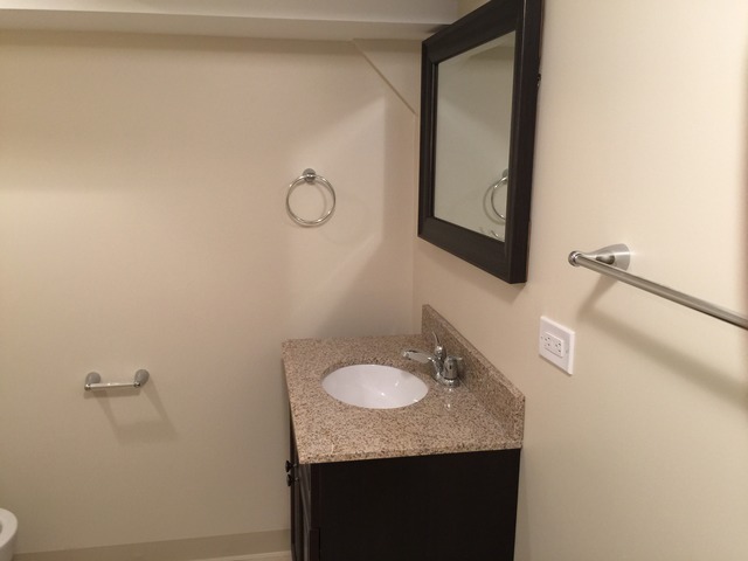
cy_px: 280
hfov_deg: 61.7
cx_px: 374
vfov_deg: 48.2
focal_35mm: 29
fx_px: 627
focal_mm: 4.15
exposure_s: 1/15
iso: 50
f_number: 2.2
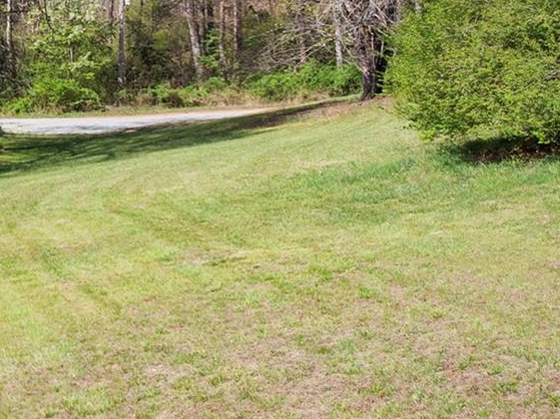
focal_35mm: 88
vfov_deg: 16.3
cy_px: -22
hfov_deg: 19.3
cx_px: -298
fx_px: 1422
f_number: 2.8
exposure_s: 1/1000
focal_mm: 12.29
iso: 100
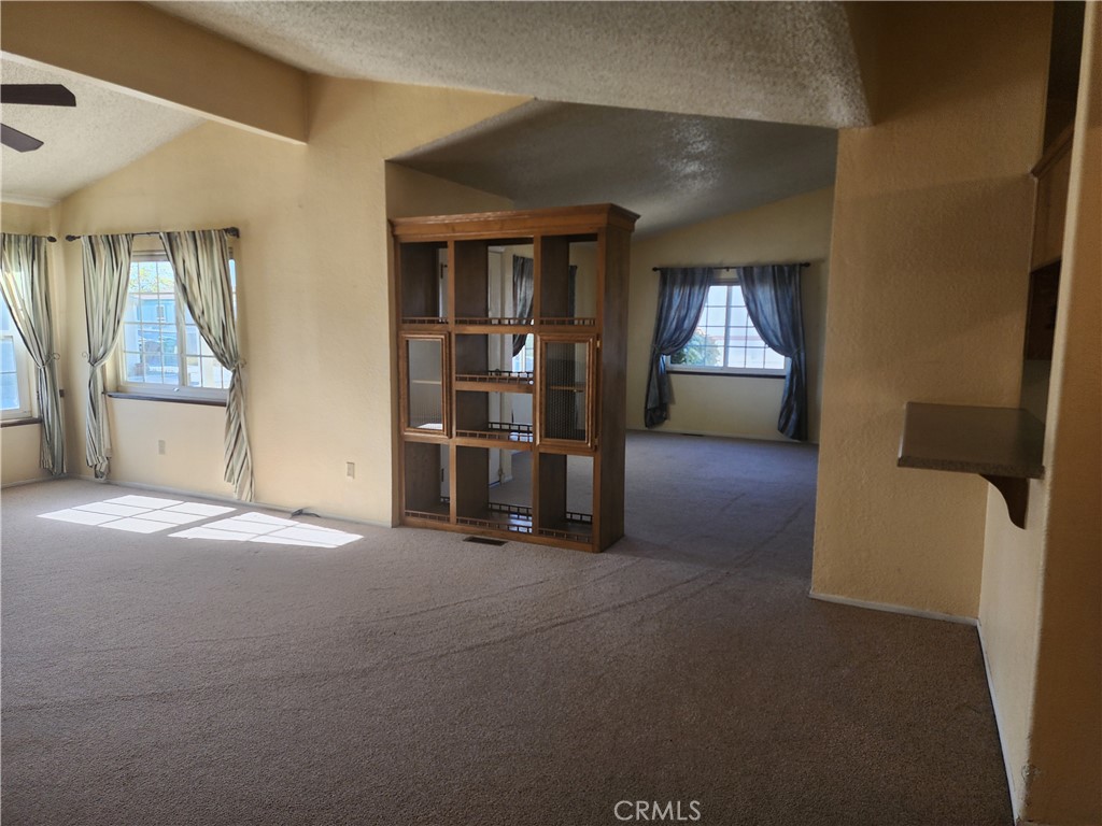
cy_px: 413
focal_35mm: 23
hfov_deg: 73.9
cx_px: 551
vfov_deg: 58.9
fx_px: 732
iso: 80
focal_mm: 6.4
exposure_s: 1/180
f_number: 1.8
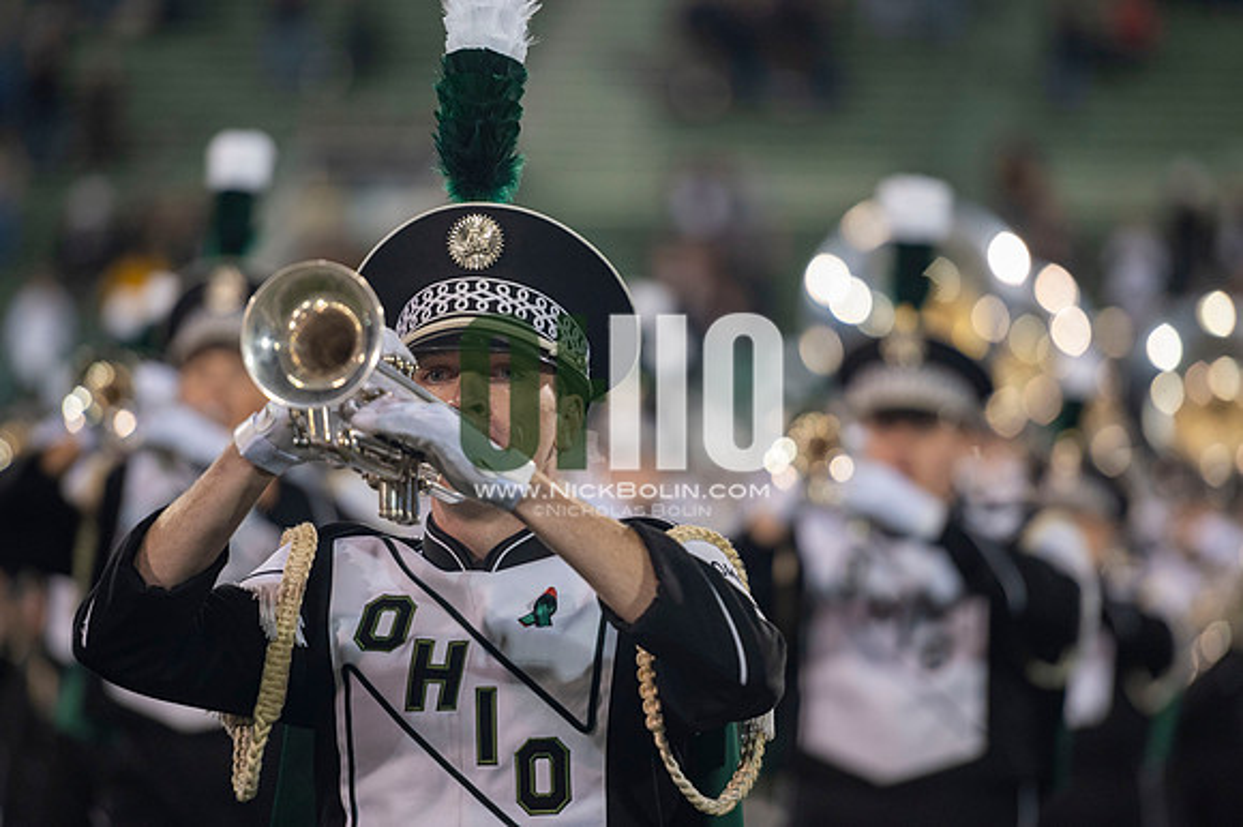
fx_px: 6901
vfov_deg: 6.9
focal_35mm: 200
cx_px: 622
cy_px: 414
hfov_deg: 10.3
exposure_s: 1/500
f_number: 2.8
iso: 1000
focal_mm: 200
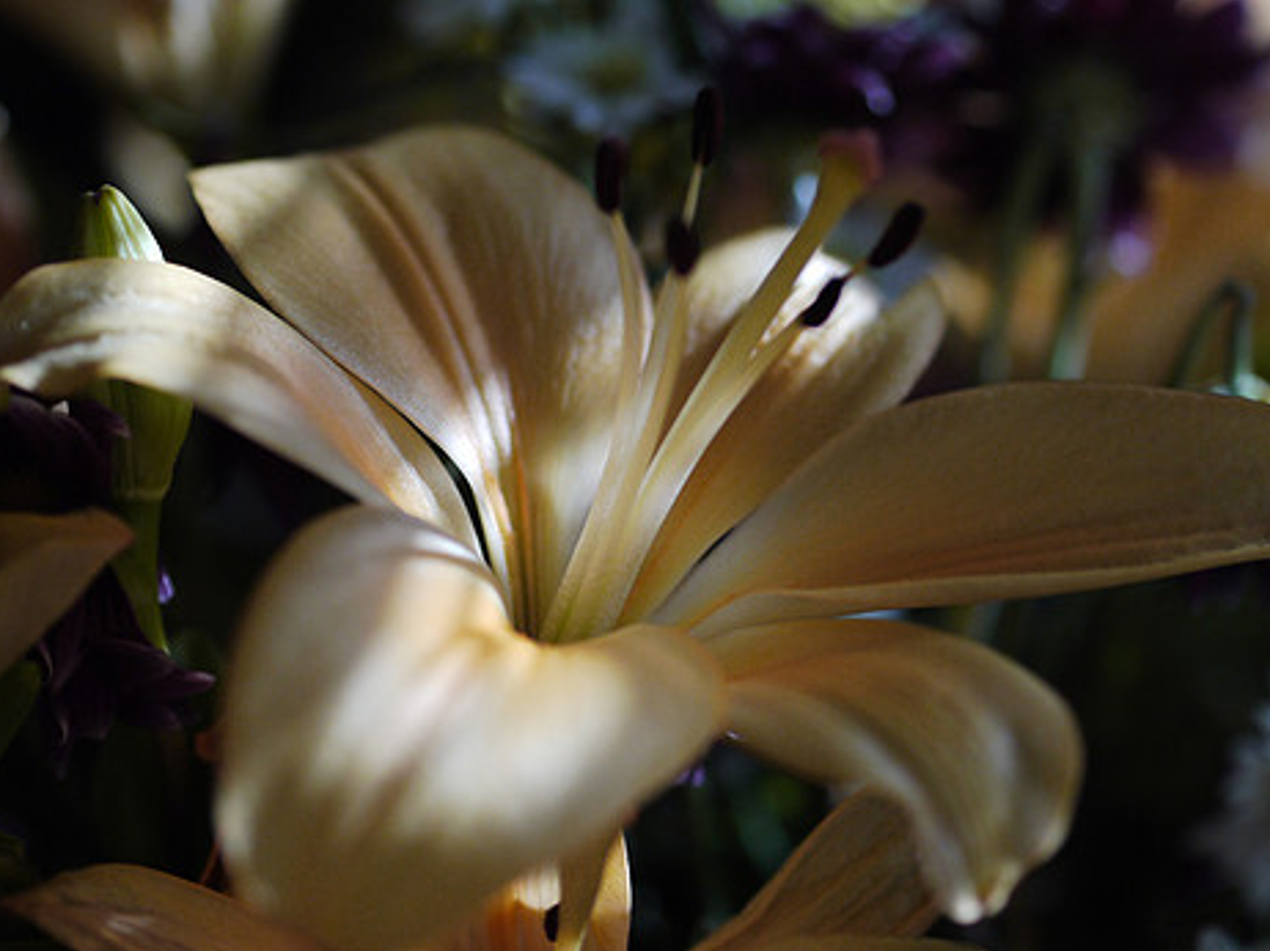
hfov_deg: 17.4
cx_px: 651
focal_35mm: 113
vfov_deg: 13.1
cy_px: 532
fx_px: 4144
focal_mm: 45
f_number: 1.8
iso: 320
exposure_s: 1/125
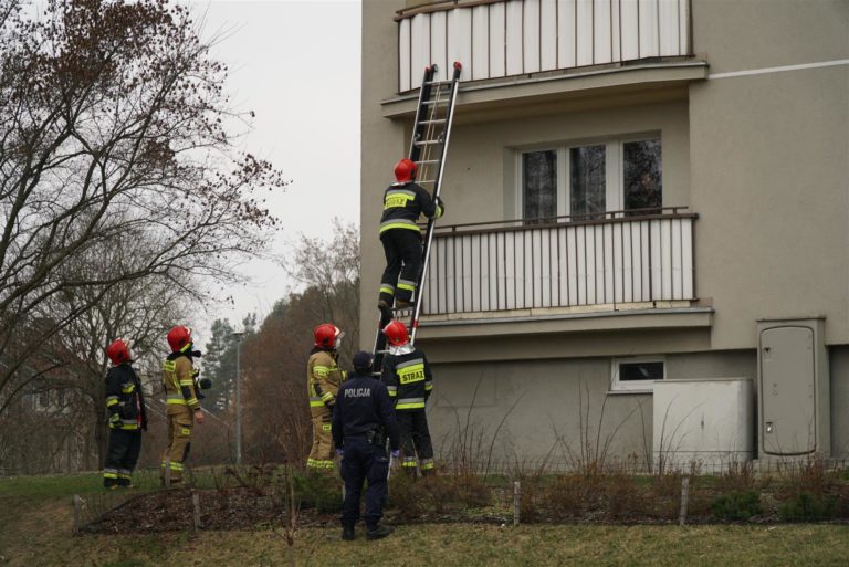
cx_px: 424
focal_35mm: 78
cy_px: 284
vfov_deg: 17.5
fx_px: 1840
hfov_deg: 26.0
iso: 200
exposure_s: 1/160
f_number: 4
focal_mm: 52
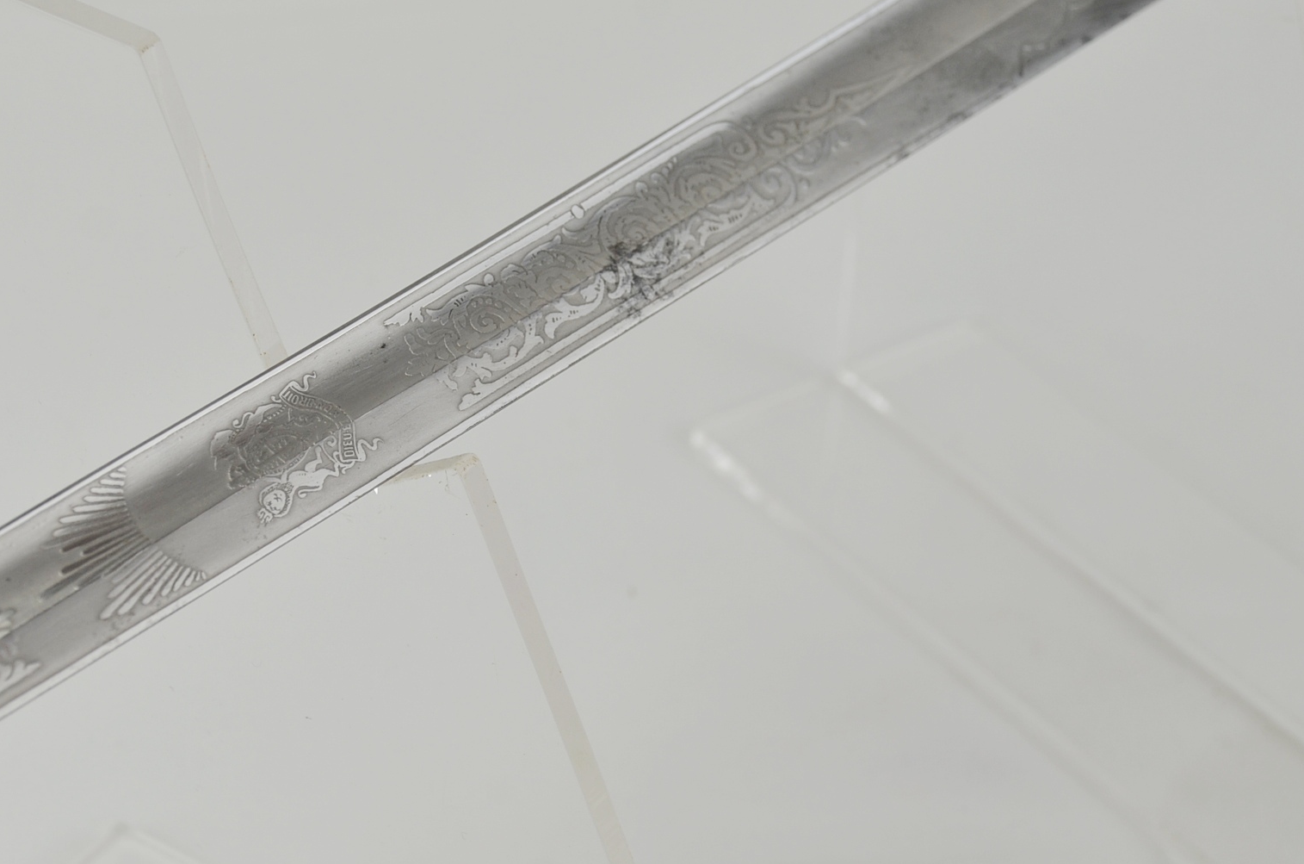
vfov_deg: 11.2
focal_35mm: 122
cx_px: 411
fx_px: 4409
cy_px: 399
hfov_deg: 16.8
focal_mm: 50
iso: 280
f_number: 5.6
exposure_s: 1/125
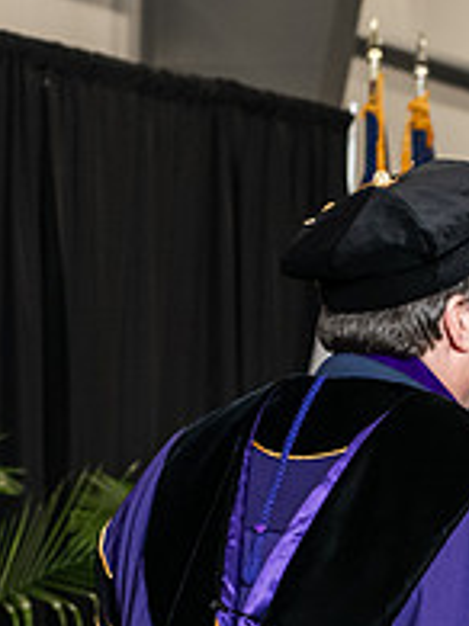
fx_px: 3617
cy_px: 464
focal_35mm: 200
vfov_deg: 9.9
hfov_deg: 7.4
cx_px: 565
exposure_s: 1/200
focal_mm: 70
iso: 2000
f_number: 5
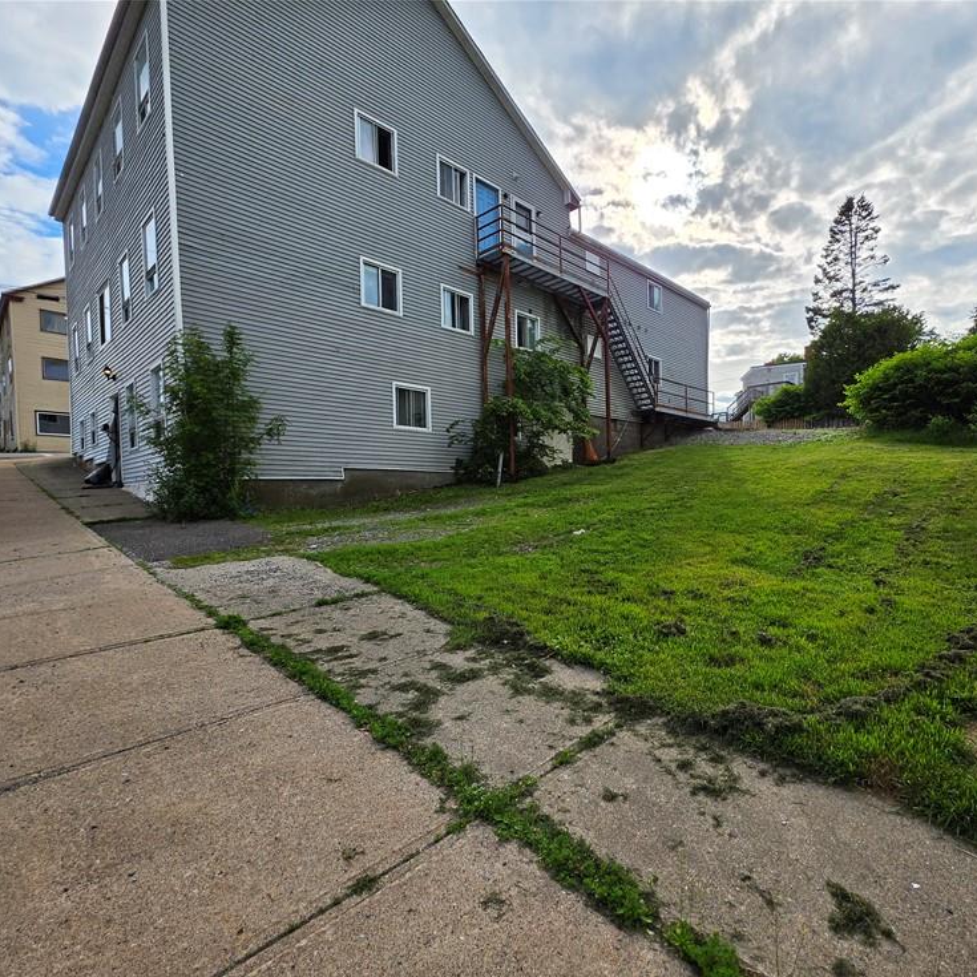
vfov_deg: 87.4
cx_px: 590
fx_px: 511
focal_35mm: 16
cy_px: 509
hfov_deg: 86.2
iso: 32
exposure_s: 1/2913
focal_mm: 2.2
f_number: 1.9
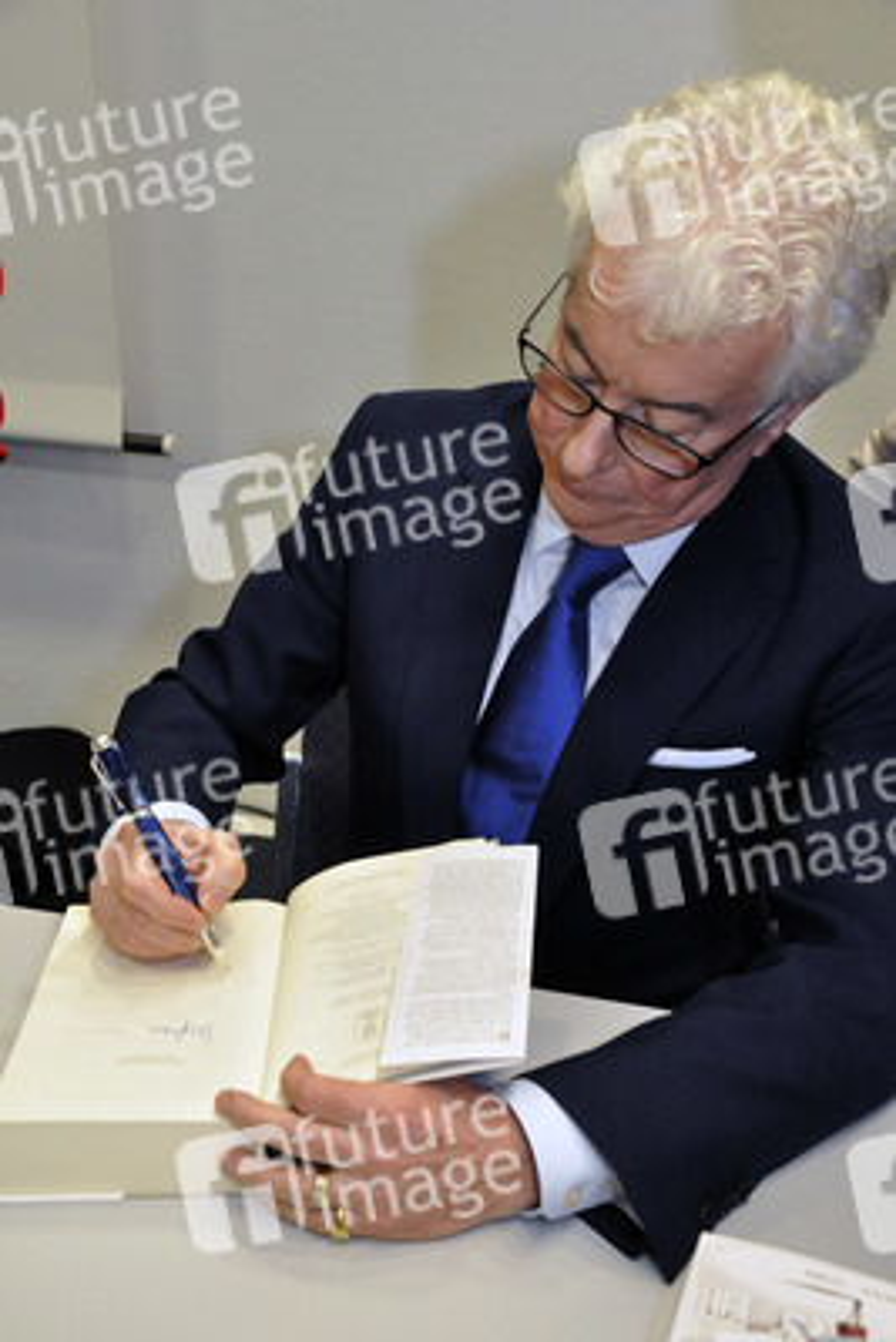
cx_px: 448
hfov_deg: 31.9
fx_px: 1567
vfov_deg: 46.4
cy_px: 671
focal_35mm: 42
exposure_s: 1/80
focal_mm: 28
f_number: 5.6
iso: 2500
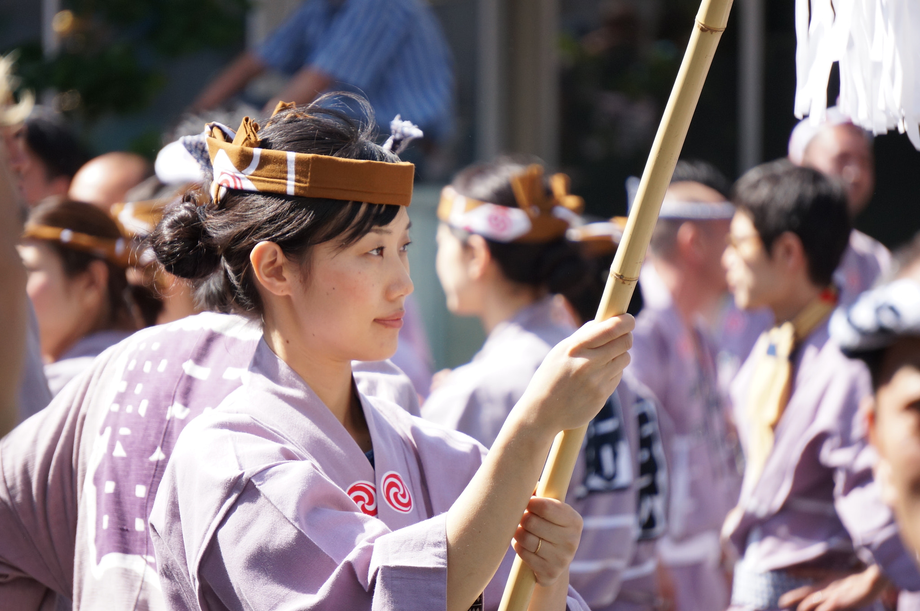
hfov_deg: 6.5
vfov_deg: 4.4
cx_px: 460
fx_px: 8042
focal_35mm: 315
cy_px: 306
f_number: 6.3
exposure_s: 1/400
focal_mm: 210
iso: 400
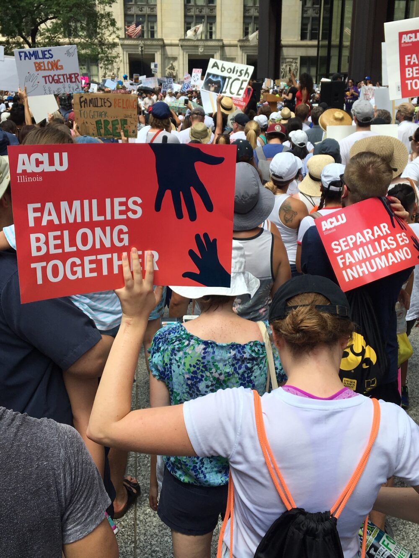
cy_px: 279
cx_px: 210
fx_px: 468
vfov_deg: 61.7
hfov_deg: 48.2
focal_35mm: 29
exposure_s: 1/732
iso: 25
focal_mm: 4.15
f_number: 2.2
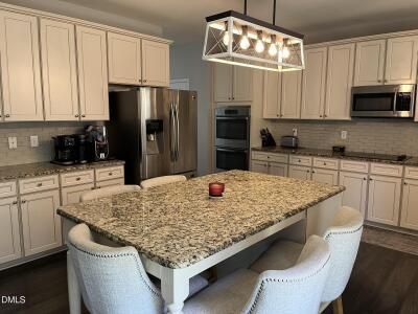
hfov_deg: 67.3
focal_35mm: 26
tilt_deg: -8.5
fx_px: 314
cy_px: 157
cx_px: 209
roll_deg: -0.4
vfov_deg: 53.1
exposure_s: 1/60
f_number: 1.6
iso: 125
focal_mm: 5.1
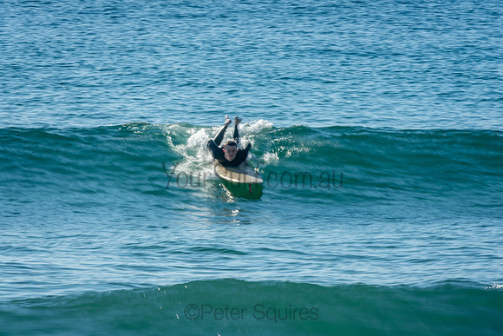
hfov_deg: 3.4
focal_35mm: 600
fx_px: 8385
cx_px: 252
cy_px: 168
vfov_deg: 2.3
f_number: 32
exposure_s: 1/20
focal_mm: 400
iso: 100
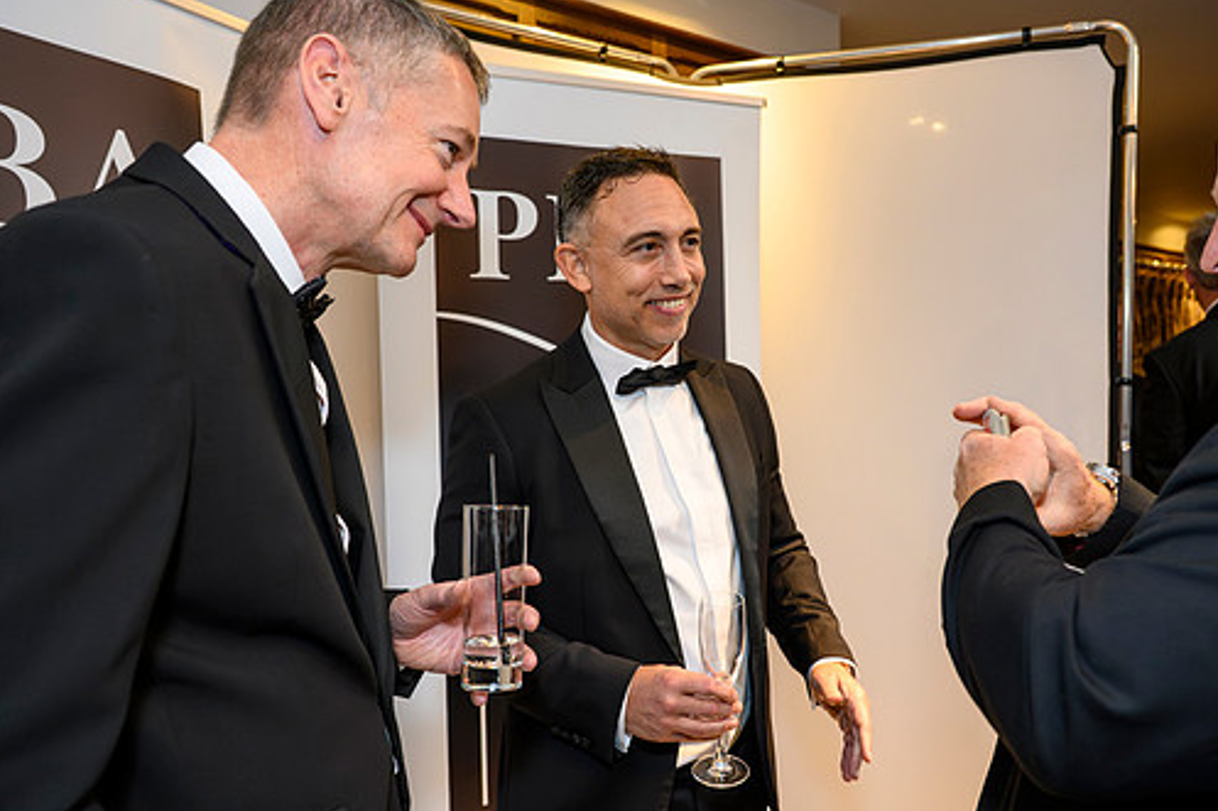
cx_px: 674
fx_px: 947
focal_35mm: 28
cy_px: 421
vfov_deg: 46.4
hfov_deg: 65.3
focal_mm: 24
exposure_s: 1/125
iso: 2800
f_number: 4
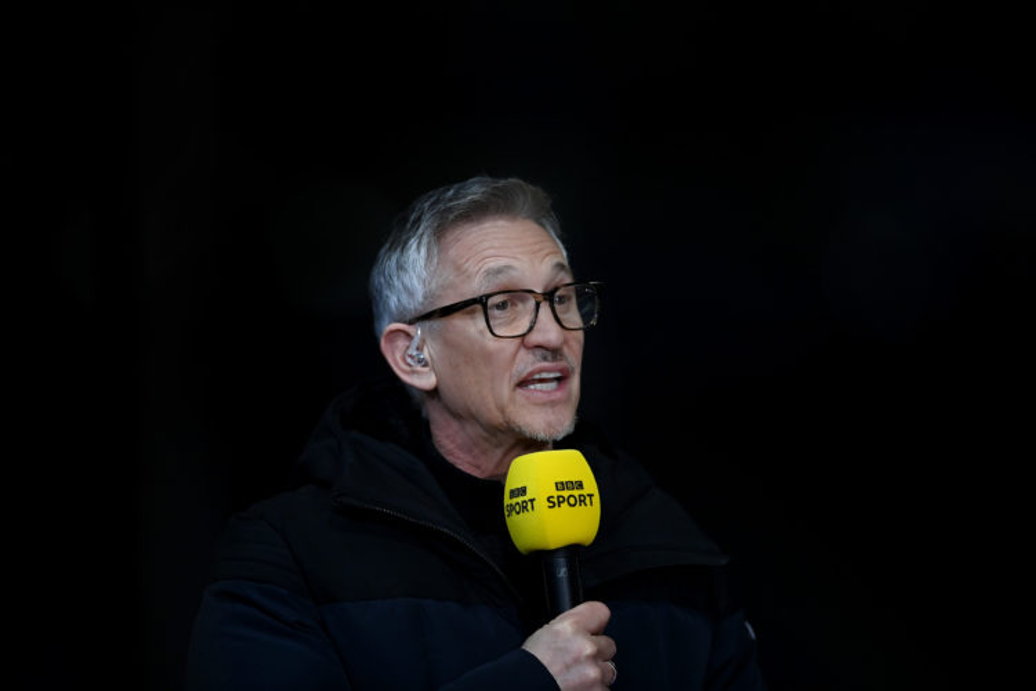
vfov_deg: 3.4
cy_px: 346
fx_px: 11510
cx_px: 518
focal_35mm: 400
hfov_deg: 5.2
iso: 2000
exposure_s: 1/2500
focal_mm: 400
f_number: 2.8
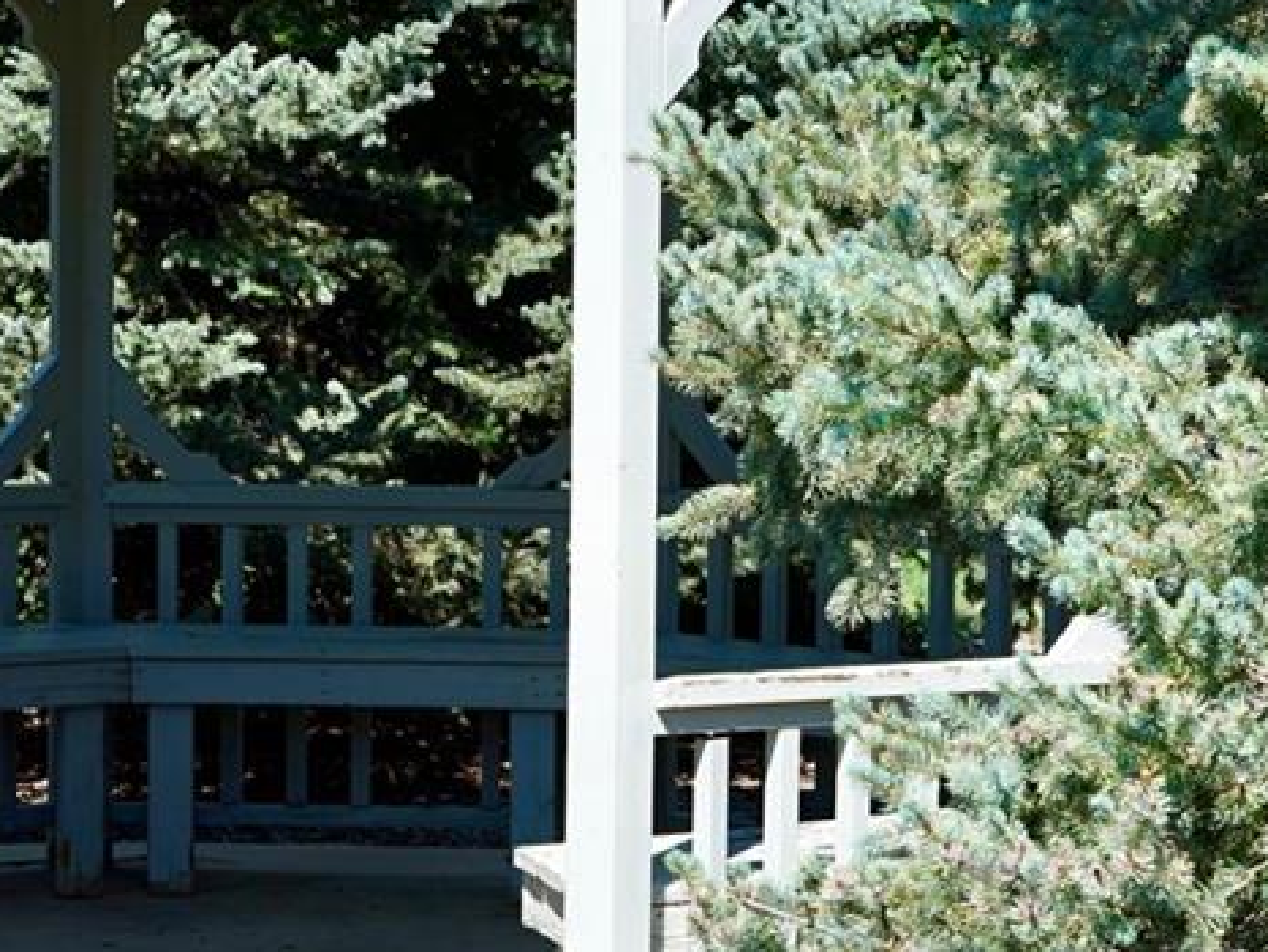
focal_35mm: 165
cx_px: 278
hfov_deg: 11.9
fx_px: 6047
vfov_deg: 9.0
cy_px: 362
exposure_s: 1/200
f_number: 6.3
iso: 100
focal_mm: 50
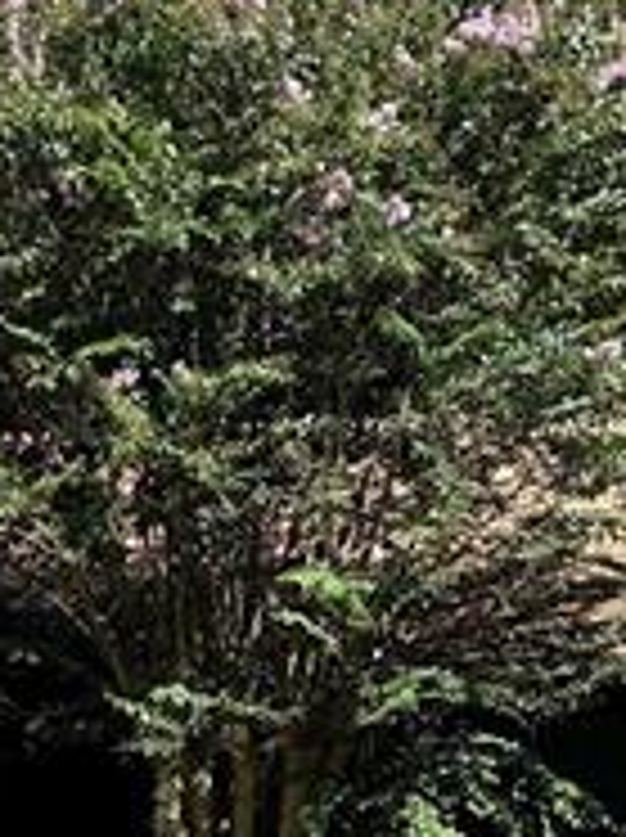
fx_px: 7685
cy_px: 729
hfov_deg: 4.6
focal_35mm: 318
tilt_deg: +5.0
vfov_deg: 6.2
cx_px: -374
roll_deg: -0.9
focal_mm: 9
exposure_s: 1/381
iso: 32
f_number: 2.8
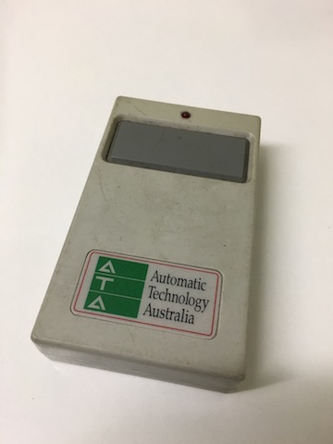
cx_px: 166
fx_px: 372
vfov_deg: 61.7
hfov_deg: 48.2
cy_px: 222
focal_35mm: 29
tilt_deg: -58.3
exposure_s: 1/33
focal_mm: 4.15
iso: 100
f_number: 2.2
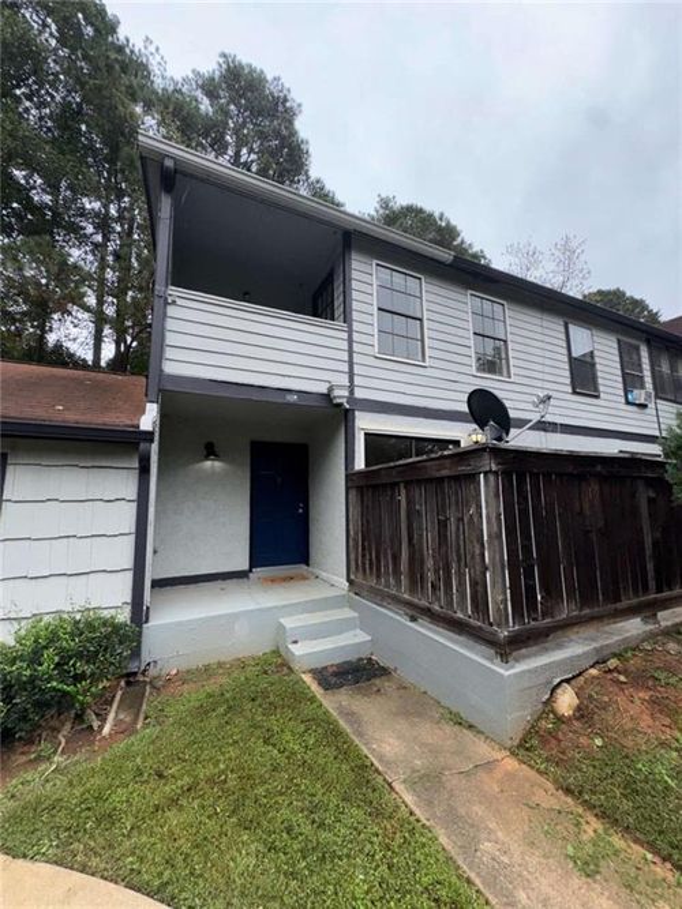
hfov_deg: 85.7
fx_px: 368
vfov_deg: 102.1
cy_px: 454
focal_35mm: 14
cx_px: 341
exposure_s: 1/294
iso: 32
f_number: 2.2
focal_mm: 2.22
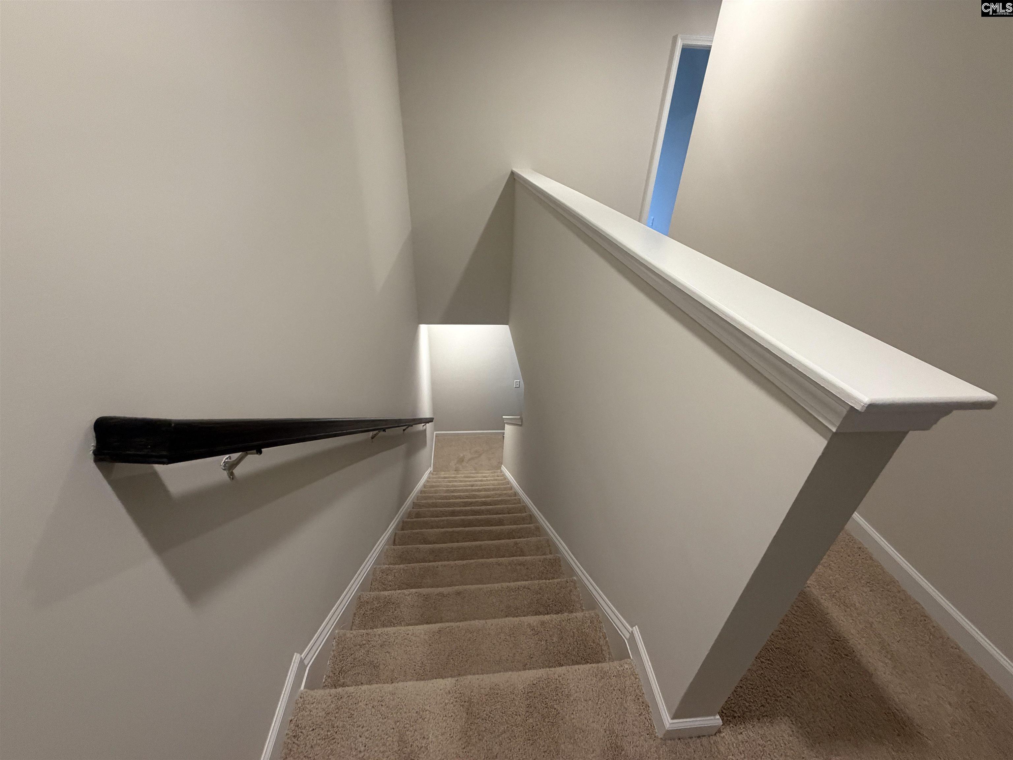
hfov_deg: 102.1
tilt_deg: -30.8
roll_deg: -2.4
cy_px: 380
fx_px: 410
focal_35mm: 14
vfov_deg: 85.7
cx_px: 506
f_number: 2.2
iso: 320
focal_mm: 2.22
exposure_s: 1/60
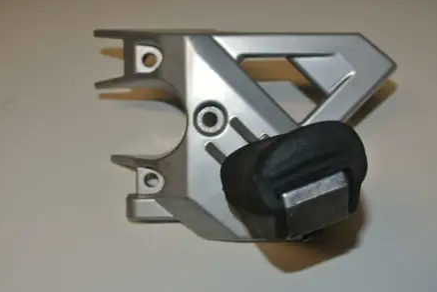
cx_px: 218
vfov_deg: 28.1
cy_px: 162
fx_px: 583
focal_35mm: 48
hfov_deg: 41.1
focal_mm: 14.5
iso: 200
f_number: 4
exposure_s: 1/60
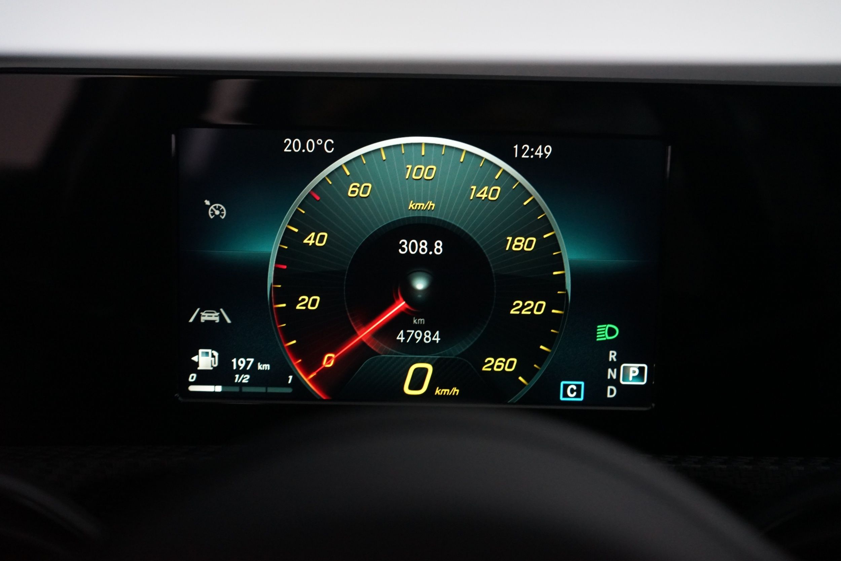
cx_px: 420
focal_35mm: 41
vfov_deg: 32.6
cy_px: 280
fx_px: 958
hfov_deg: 47.4
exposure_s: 1/25
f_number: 4.5
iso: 2500
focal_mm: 41
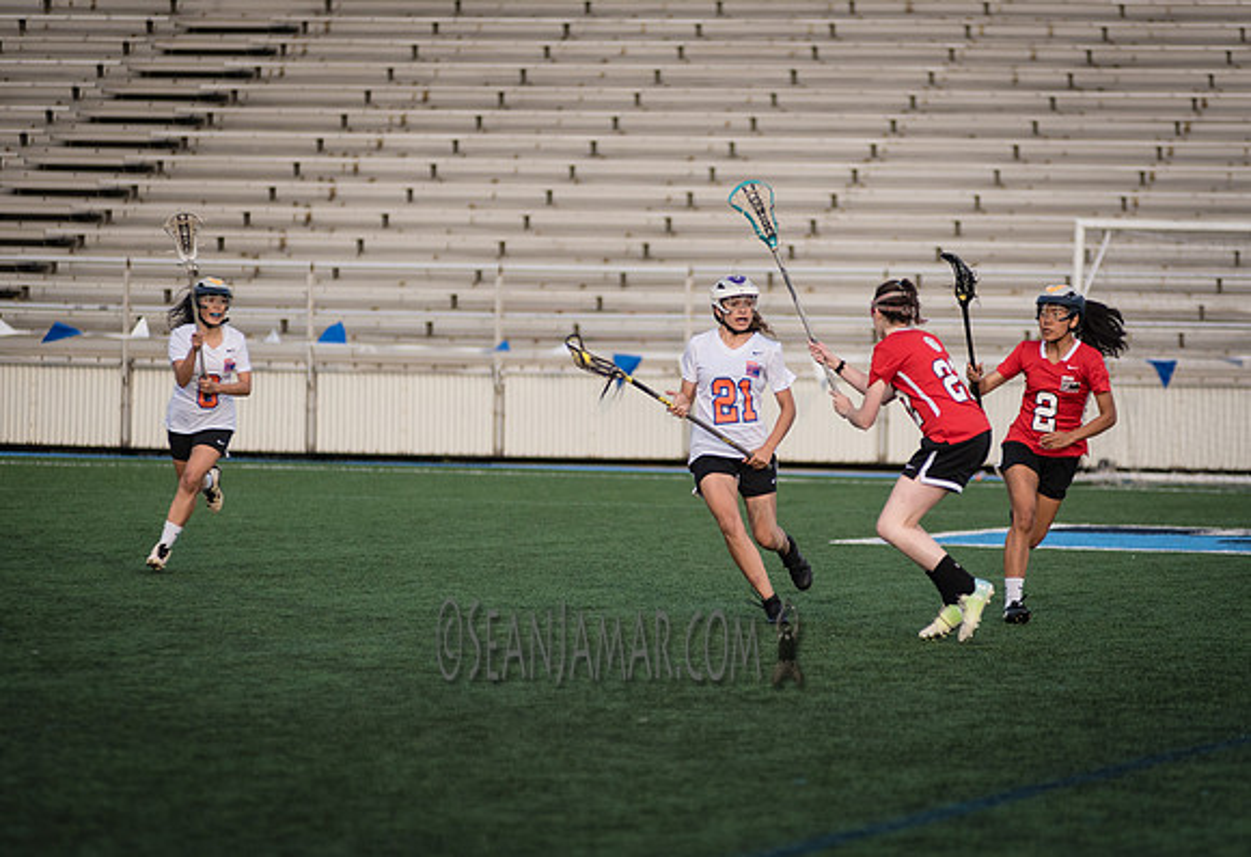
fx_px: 7742
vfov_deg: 6.3
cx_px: 696
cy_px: 423
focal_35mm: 221
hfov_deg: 9.2
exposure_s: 1/2500
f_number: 3.5
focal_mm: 200
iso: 800
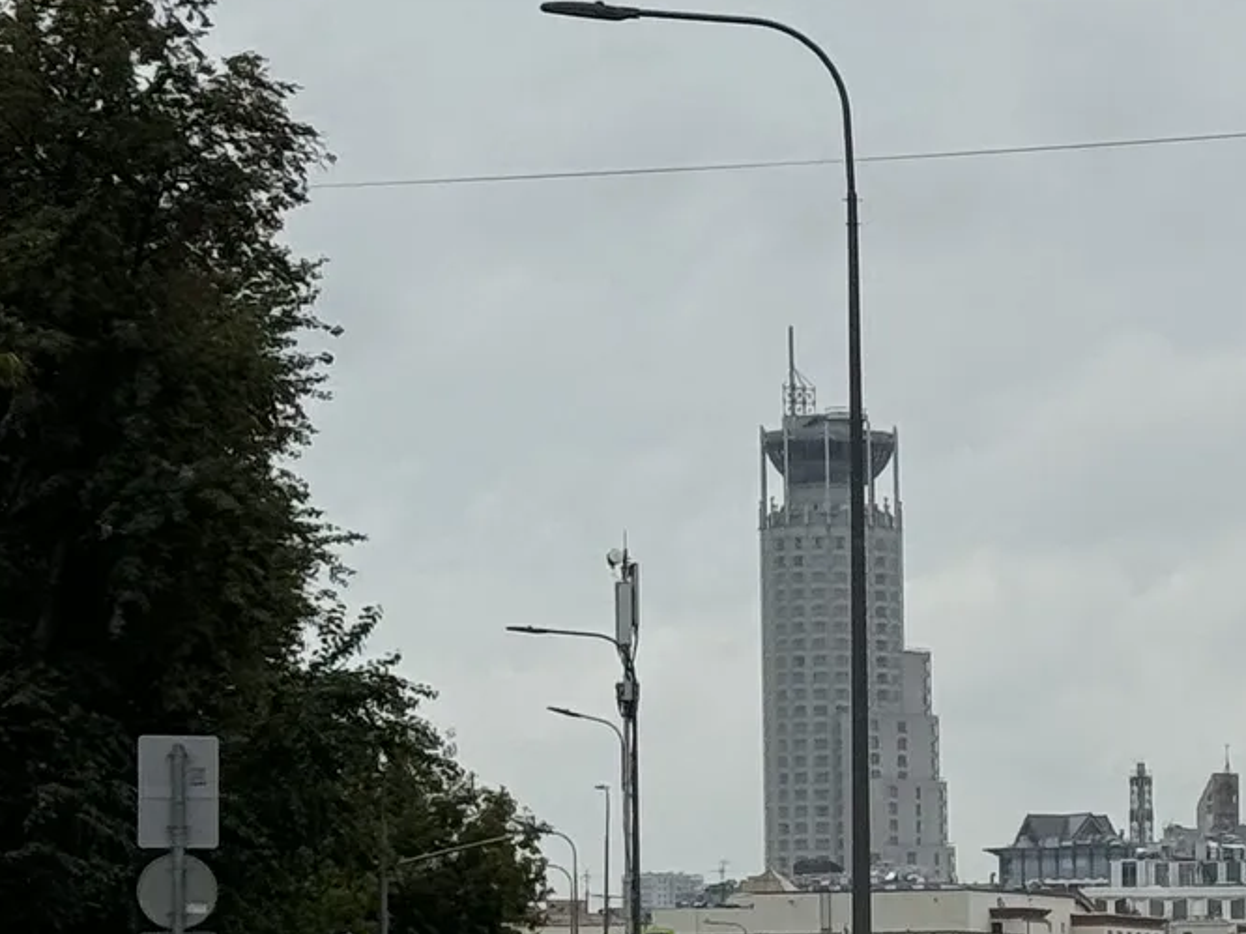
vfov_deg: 8.5
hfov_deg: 10.9
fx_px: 6225
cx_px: 2073
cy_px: 953
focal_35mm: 173
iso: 64
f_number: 1.78
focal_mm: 6.76
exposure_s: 1/5376
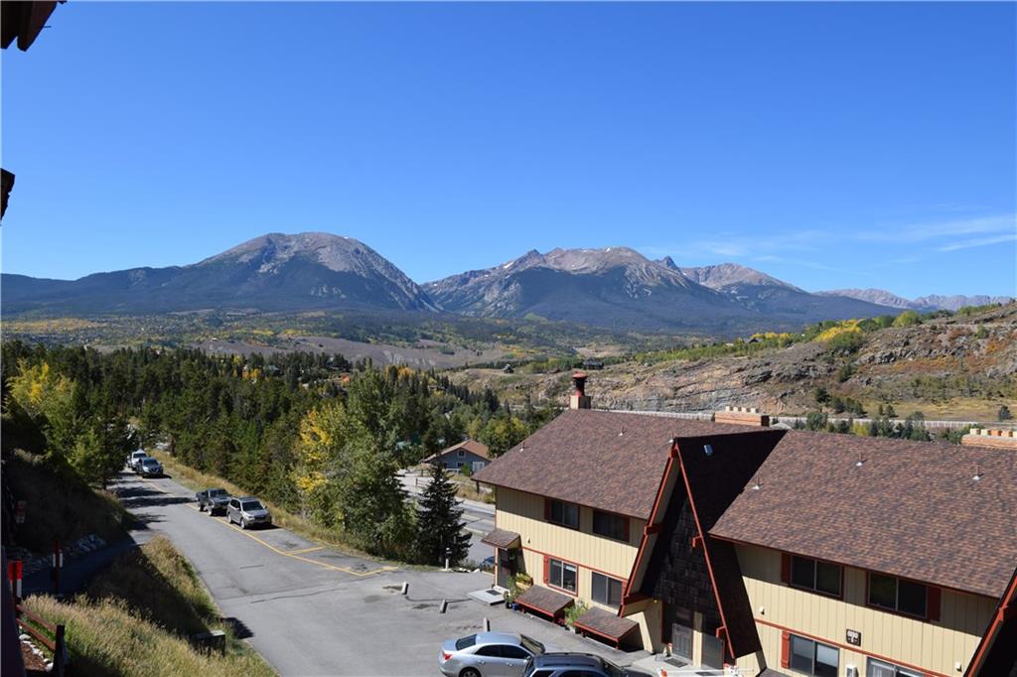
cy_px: 338
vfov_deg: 43.6
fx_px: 847
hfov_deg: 61.9
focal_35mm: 30
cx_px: 508
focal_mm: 20
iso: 200
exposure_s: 1/400
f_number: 10
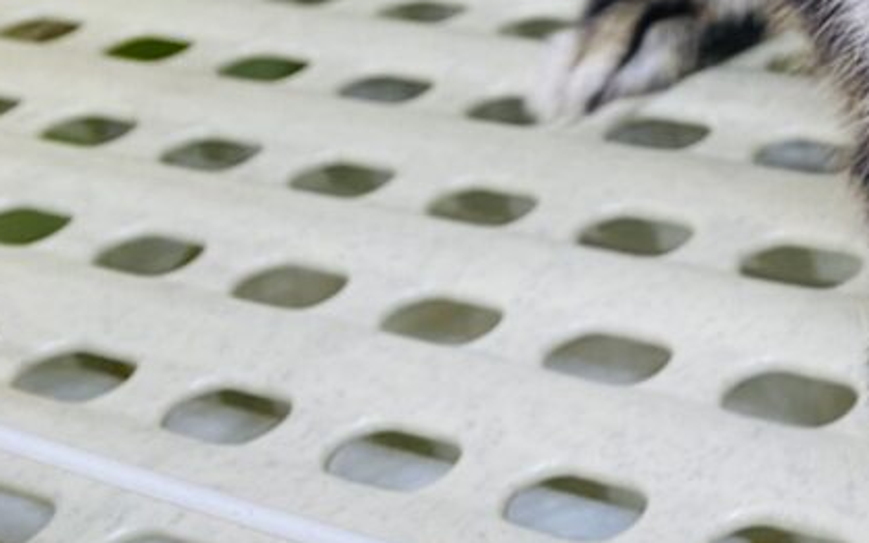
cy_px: -162
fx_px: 1871
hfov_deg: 22.7
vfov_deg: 15.7
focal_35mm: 79
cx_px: 1199
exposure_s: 1/50
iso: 100
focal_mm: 4.25
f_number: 1.8
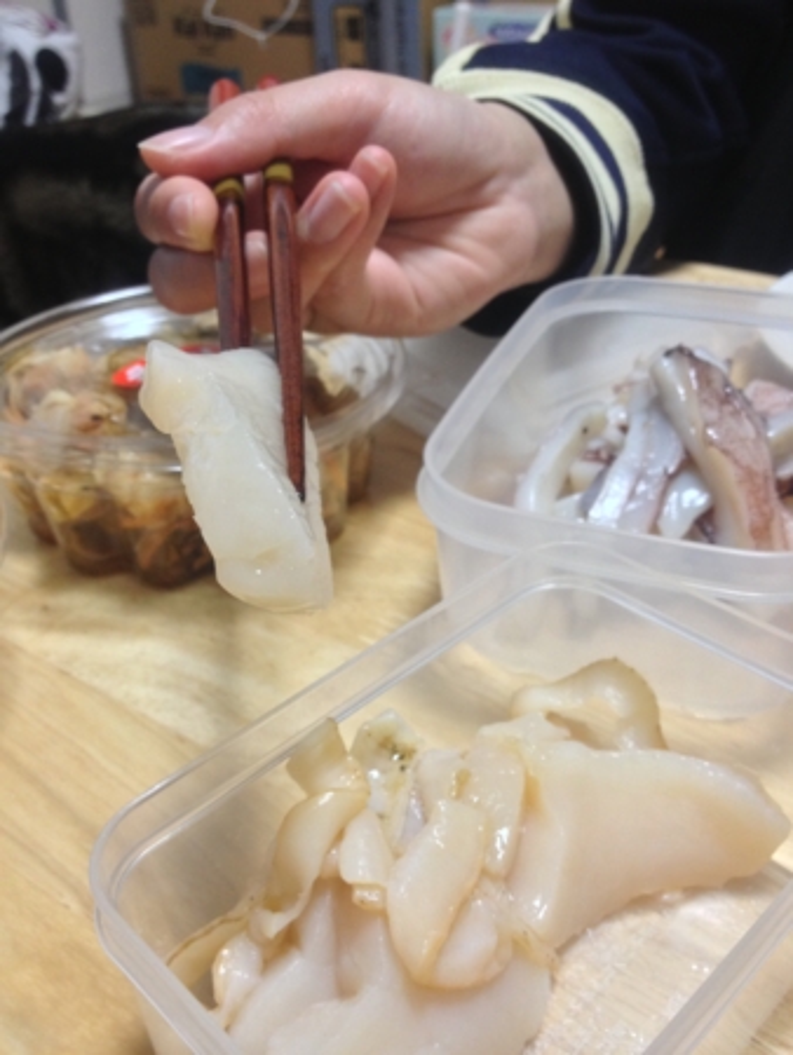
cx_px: 396
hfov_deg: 40.7
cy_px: 528
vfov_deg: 52.6
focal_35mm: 35
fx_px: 1068
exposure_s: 1/20
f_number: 2.4
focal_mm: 4.28
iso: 125
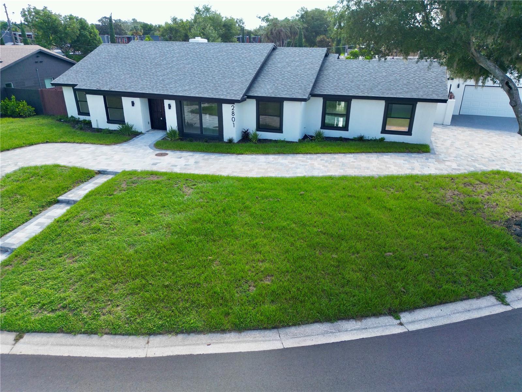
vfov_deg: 56.8
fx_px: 362
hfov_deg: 71.6
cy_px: 196
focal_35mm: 24
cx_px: 261
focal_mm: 6.72
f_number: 1.7
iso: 200
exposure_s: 1/1000
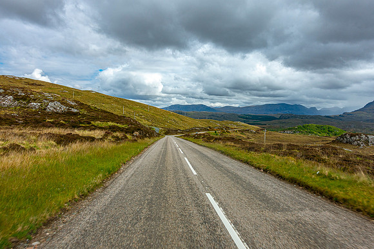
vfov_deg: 53.2
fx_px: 249
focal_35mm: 24
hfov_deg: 73.7
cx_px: 187
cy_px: 124
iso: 125
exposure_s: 1/250
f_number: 7.1
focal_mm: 8.8
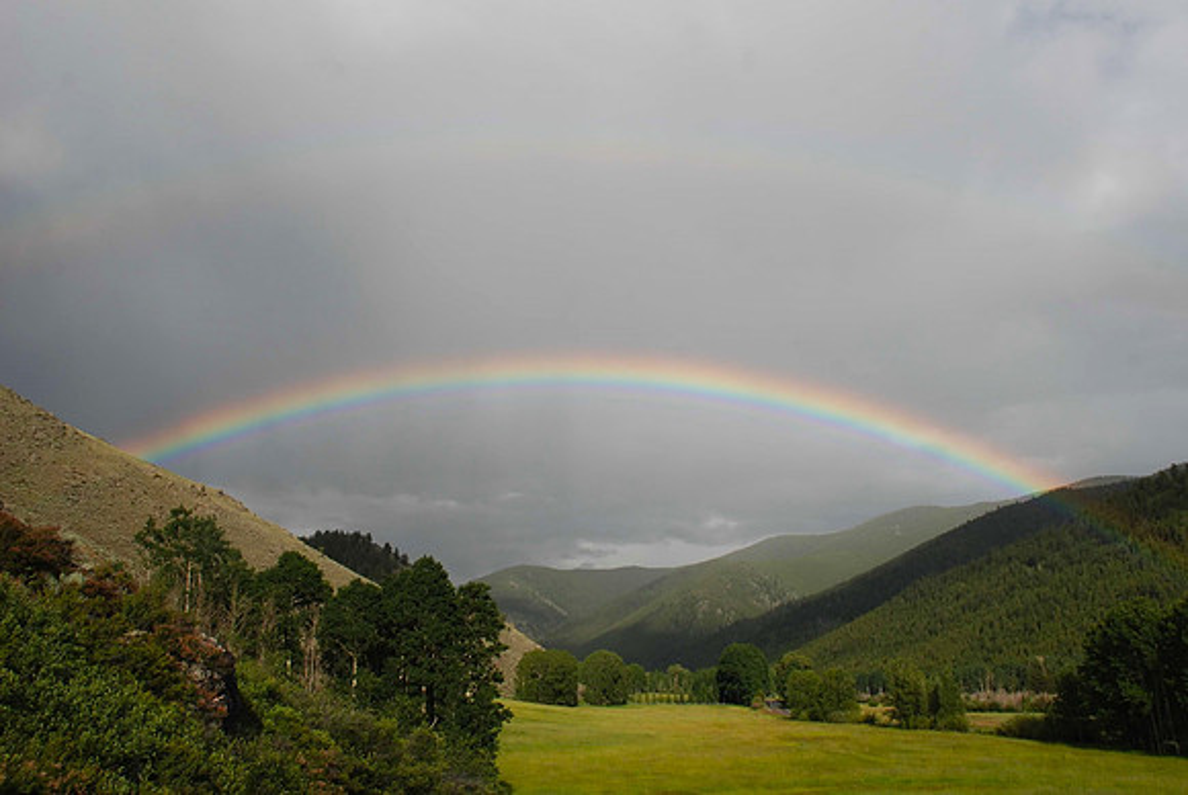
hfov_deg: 63.6
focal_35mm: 29
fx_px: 958
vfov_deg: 45.1
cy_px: 398
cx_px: 594
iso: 100
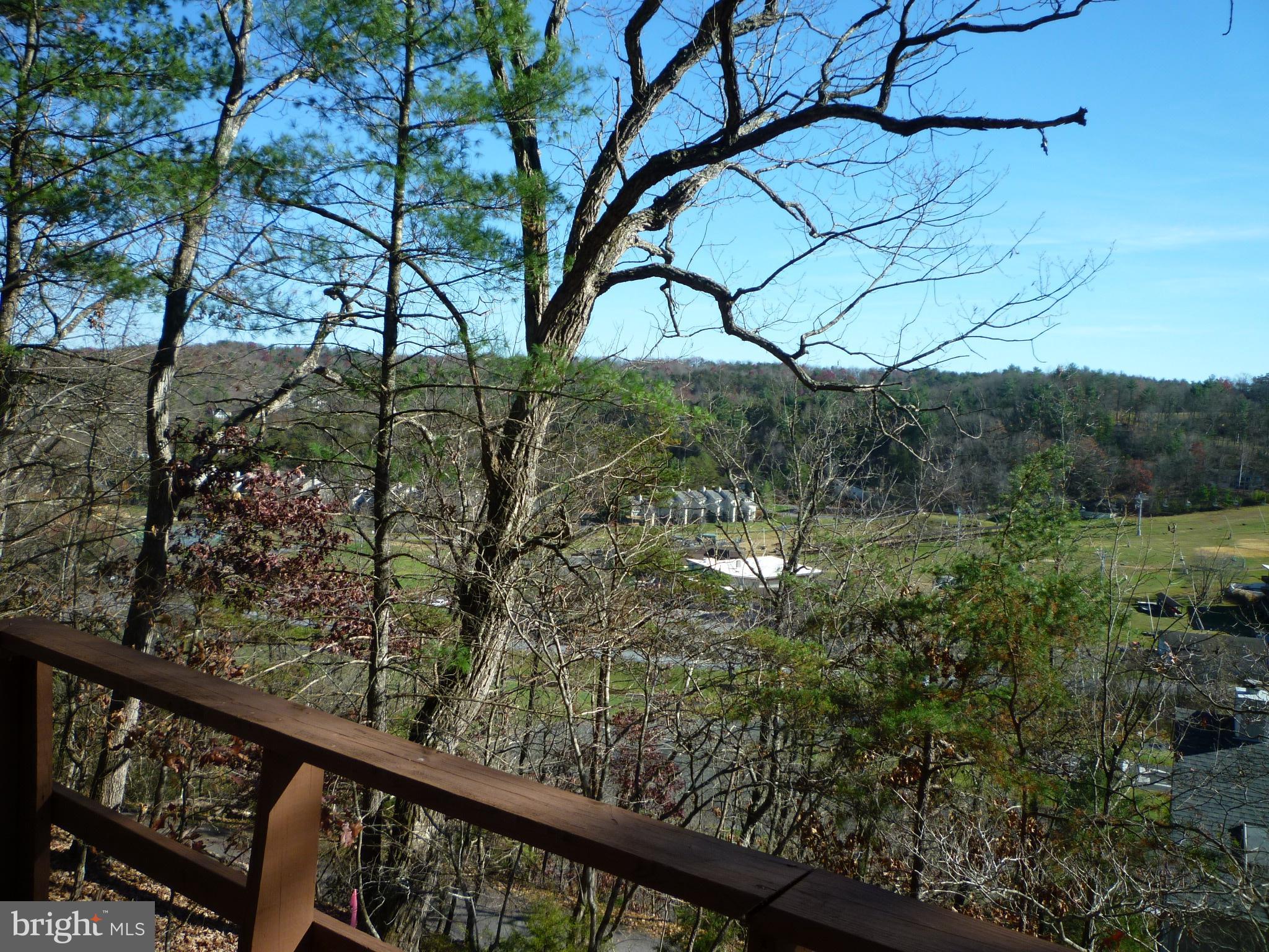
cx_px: 634
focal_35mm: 29
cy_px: 476
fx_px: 1063
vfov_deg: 48.2
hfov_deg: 61.7
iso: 80
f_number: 3.3
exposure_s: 1/500
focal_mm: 5.2
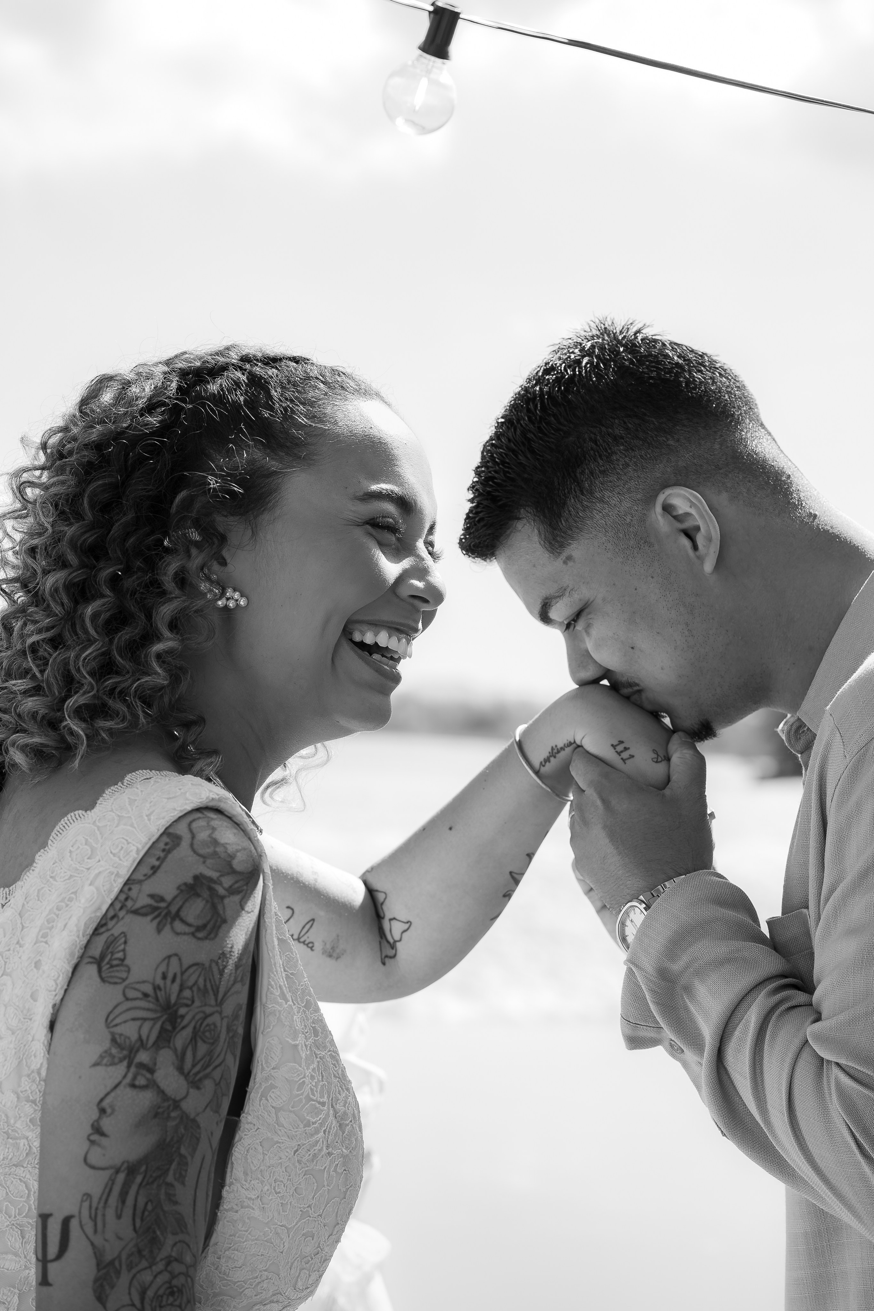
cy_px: 656
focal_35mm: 84
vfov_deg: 24.2
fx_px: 3059
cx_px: 437
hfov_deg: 16.3
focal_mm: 56
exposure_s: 1/800
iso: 160
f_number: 3.5
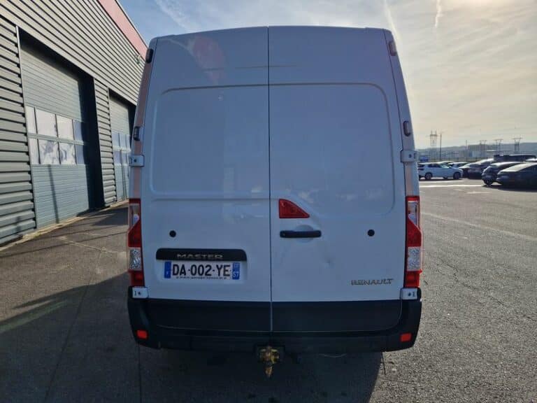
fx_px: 357
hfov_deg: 73.9
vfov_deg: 58.9
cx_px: 268
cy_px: 202
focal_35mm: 23
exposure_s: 1/2416
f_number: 1.8
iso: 50
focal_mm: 5.4
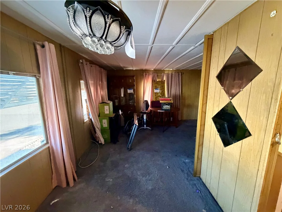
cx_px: 141
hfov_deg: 102.1
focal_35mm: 14
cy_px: 106
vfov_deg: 85.7
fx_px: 114
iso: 1250
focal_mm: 2.22
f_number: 2.2
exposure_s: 1/60
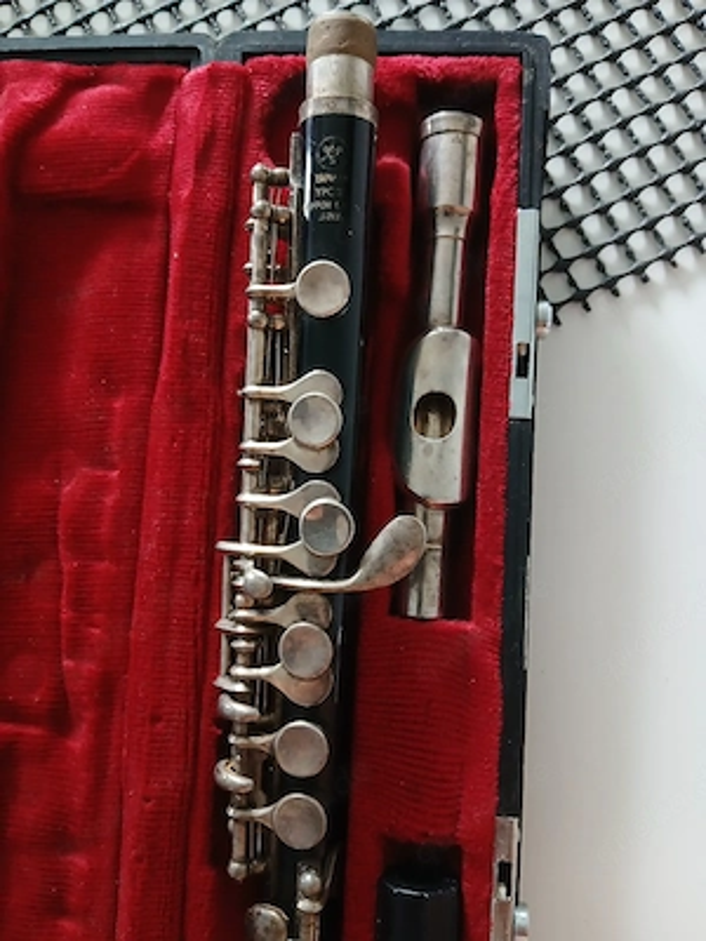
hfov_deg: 53.1
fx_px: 707
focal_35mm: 26
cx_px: 353
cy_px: 470
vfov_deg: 67.3
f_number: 1.8
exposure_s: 1/25.1
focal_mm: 3.98
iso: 250
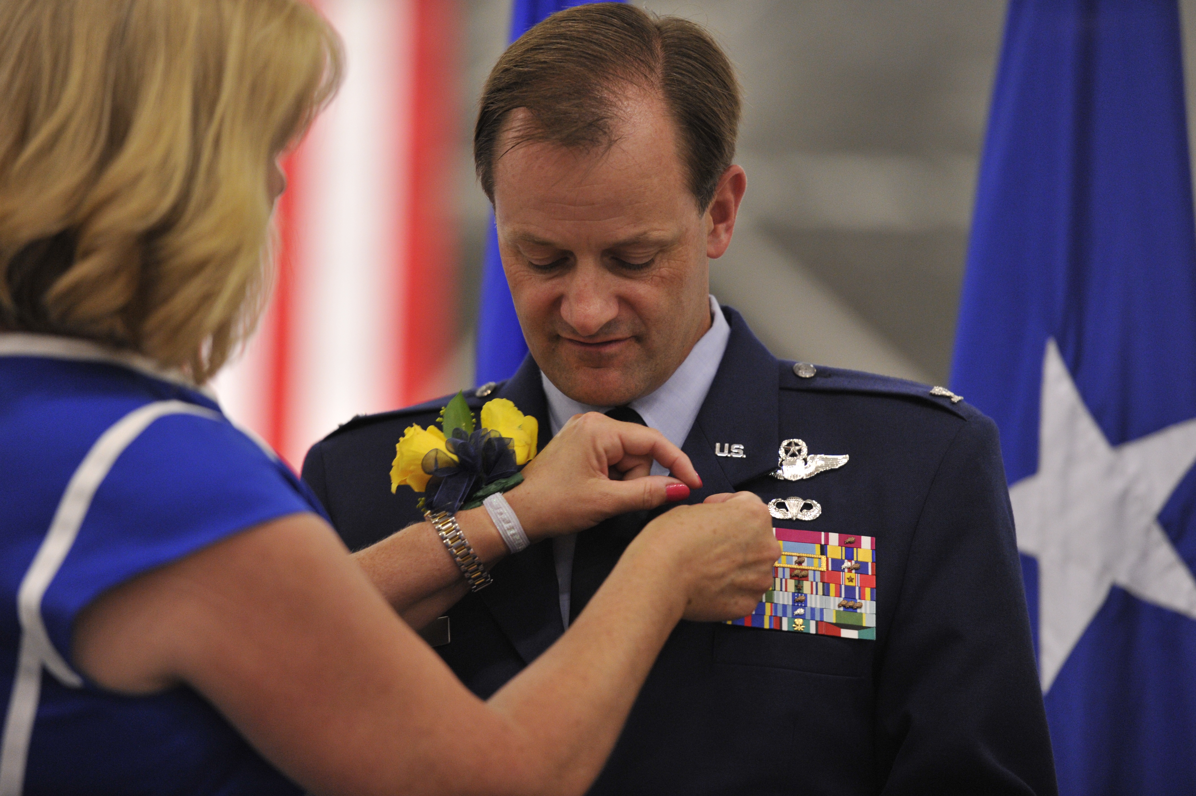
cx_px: 598
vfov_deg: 7.0
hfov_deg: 10.6
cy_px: 398
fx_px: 6474
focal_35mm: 195
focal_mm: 195
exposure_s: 1/125
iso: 3200
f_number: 2.8
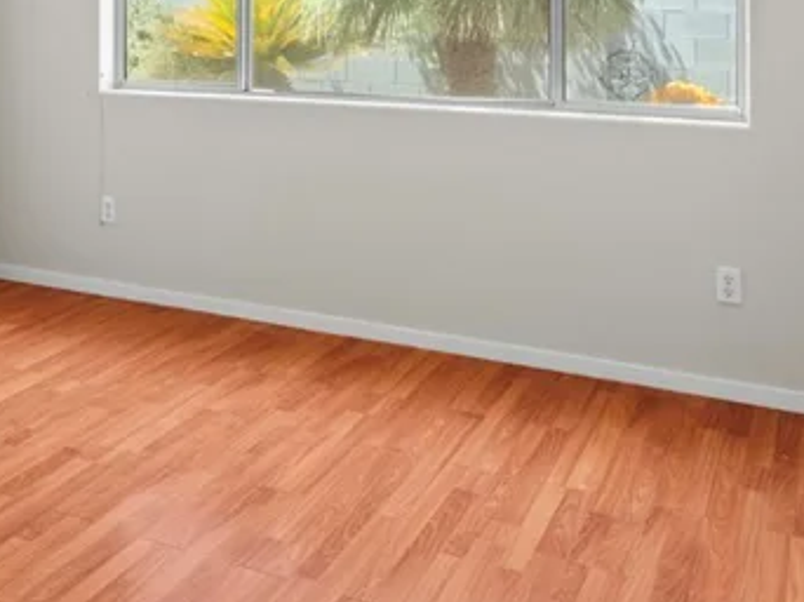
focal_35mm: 49
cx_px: 127
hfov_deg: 37.1
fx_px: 1137
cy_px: -11
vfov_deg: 27.8
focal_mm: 17
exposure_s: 1/1.25
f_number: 8
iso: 400
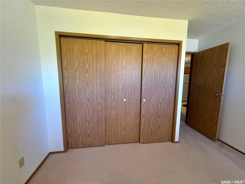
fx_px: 99
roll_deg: +0.5
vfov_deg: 85.7
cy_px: 92
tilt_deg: -7.6
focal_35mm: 14
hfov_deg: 102.1
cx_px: 122
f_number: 2.2
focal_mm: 2.22
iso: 320
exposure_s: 1/60
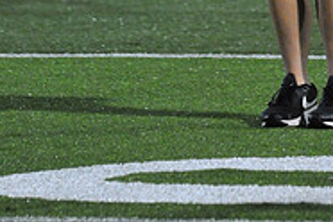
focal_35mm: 933
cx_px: 301
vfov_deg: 1.5
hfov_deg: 2.2
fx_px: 8630
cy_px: -274
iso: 6400
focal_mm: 300
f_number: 5.6
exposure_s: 1/200
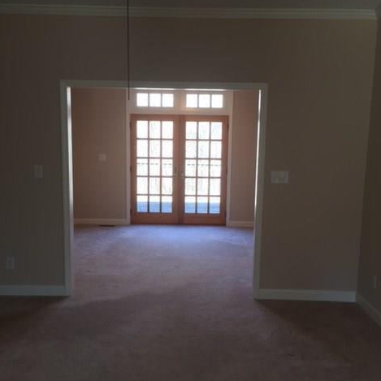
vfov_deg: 47.1
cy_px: 210
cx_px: 187
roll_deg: -2.4
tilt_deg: -7.3
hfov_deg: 47.2
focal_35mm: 35
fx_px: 436
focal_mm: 4.15
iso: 32
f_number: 2.2
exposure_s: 1/40
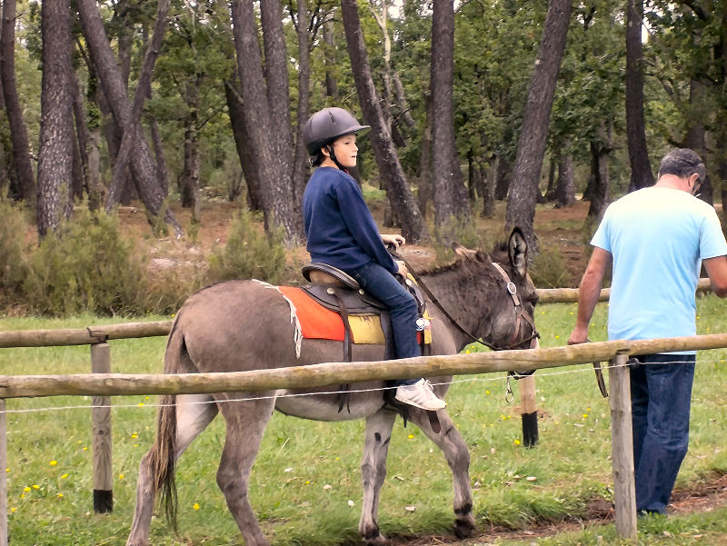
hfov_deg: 22.5
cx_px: 364
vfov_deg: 17.0
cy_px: 273
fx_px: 1828
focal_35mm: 87
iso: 160
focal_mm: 12.3
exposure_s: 1/80
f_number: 5.9
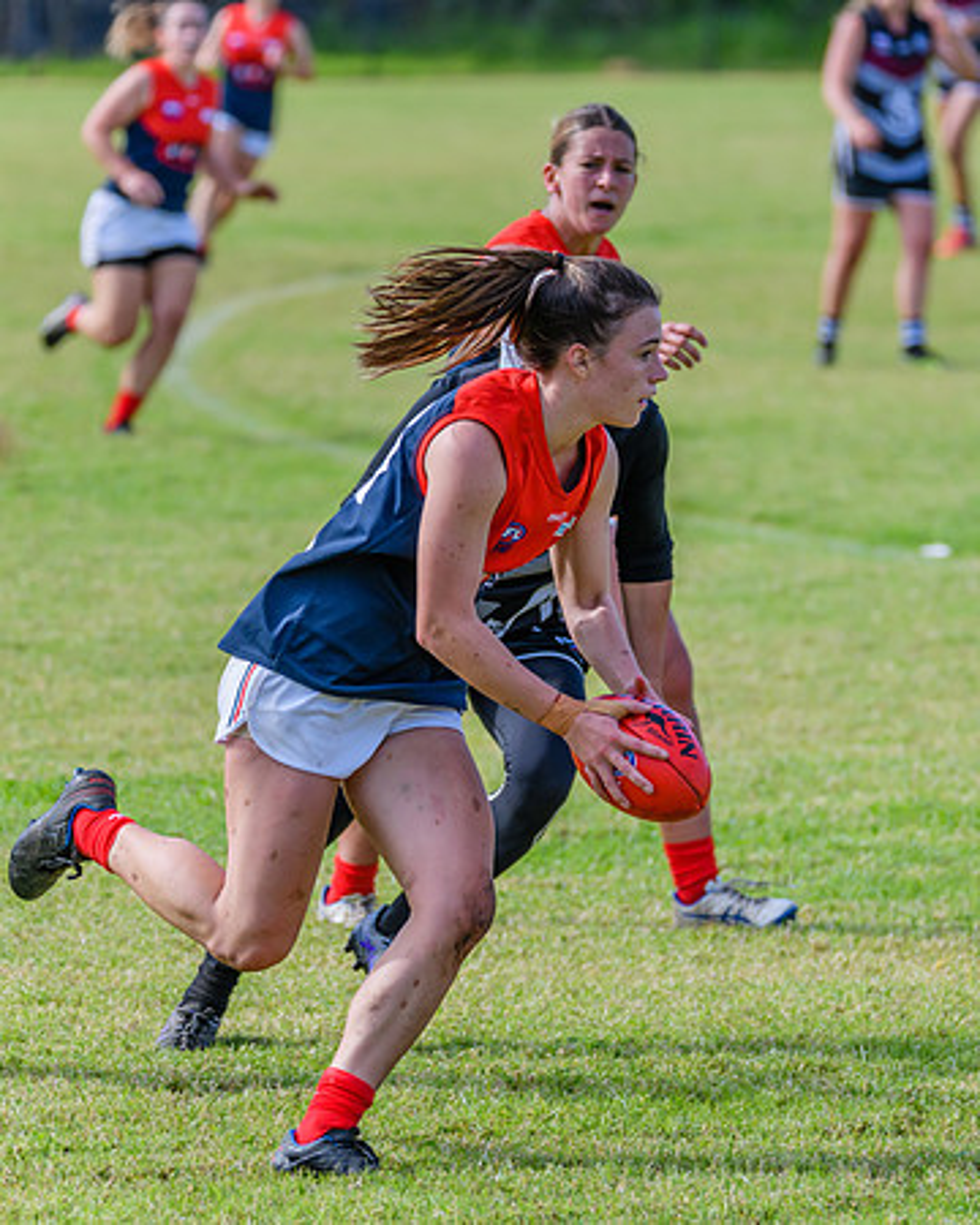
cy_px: 612
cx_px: 723
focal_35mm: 366
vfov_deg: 5.3
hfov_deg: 4.2
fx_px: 13270
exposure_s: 1/1600
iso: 800
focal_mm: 260
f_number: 6.3
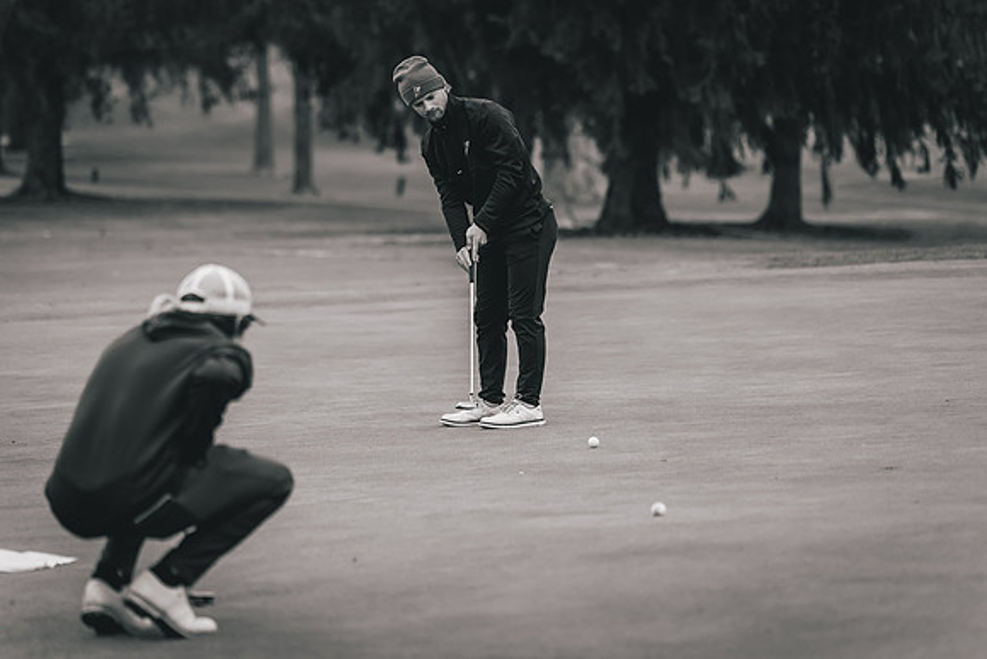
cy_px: 250
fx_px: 5322
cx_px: 455
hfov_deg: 10.6
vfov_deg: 7.1
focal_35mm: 194
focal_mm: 150
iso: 640
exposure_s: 1/3200
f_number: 2.8
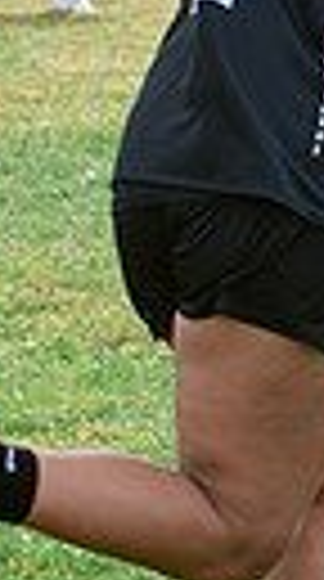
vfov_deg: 6.5
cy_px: 34
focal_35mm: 331
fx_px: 5085
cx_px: 1238
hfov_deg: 3.5
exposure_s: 1/800
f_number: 7.1
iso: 400
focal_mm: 70
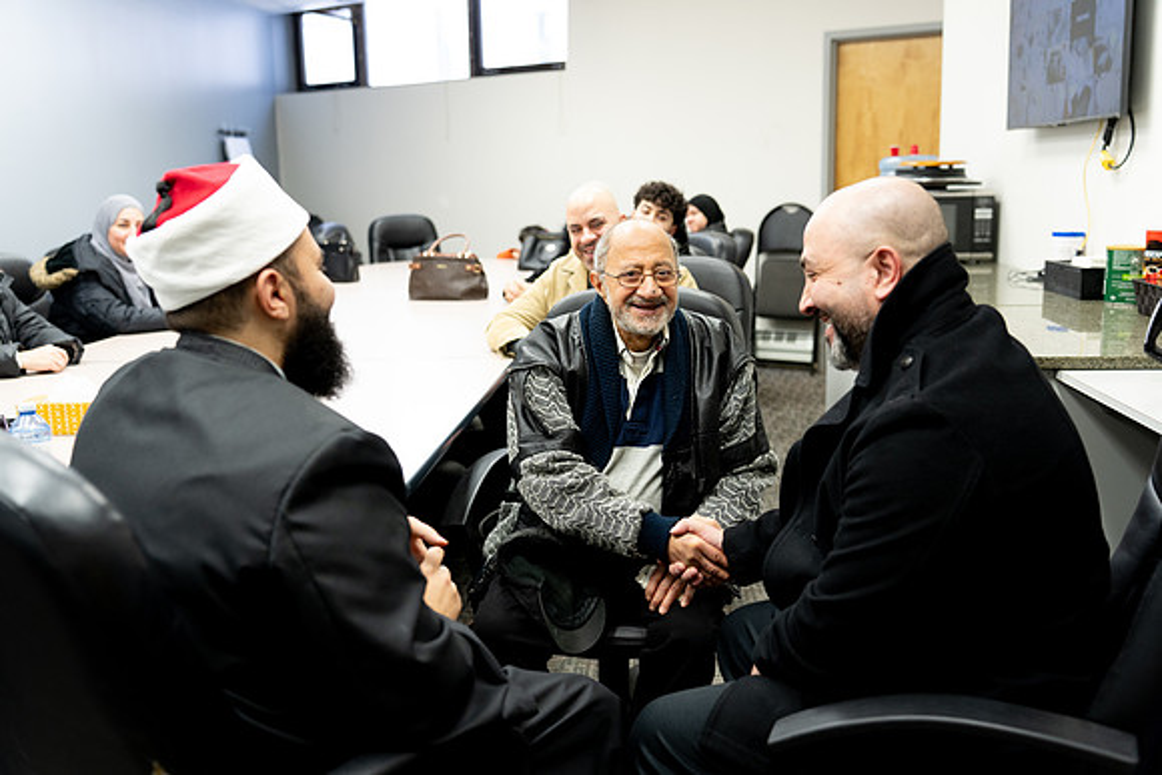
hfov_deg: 54.4
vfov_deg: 37.9
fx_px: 1130
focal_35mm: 35
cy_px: 388
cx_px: 581
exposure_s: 1/160
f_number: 2.8
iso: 1250
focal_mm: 35
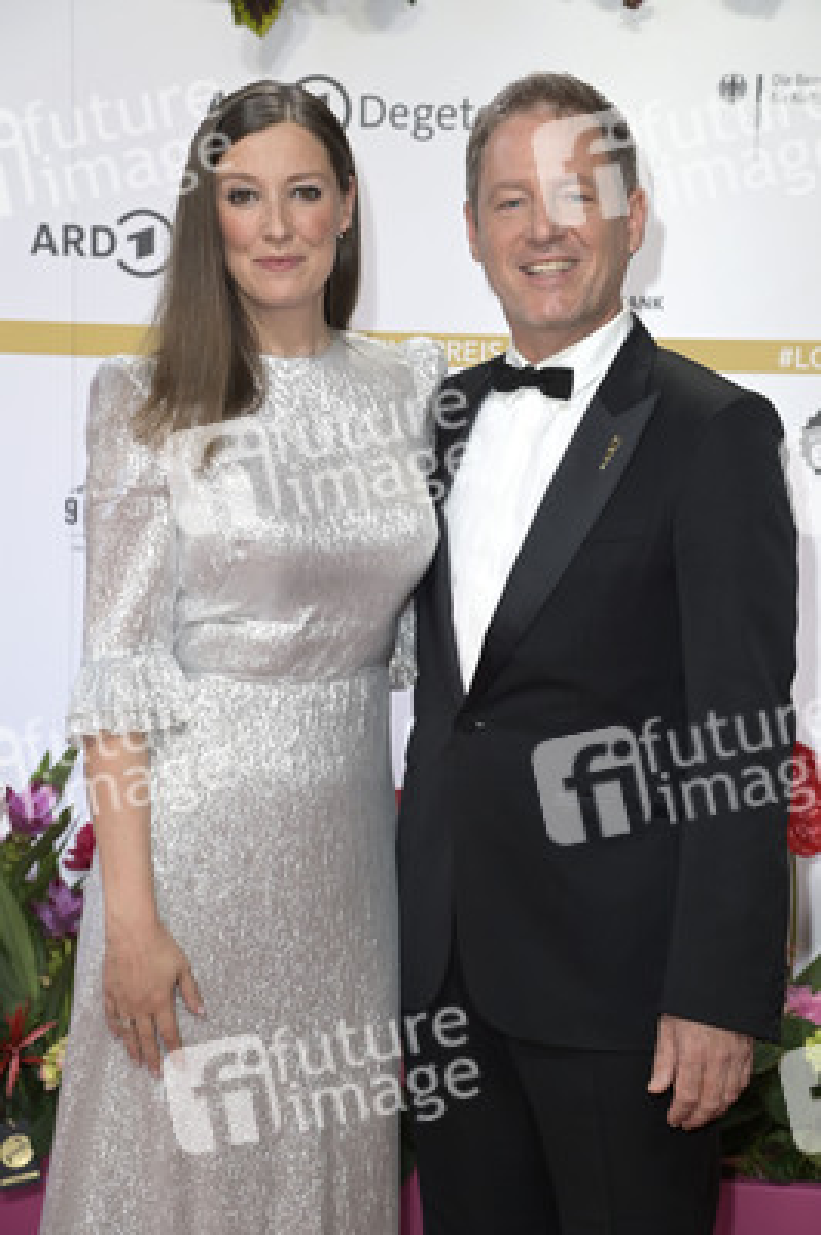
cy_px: 618
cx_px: 410
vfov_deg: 23.7
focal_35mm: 86
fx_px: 2947
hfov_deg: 15.9
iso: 640
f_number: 5.6
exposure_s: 1/250
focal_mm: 86
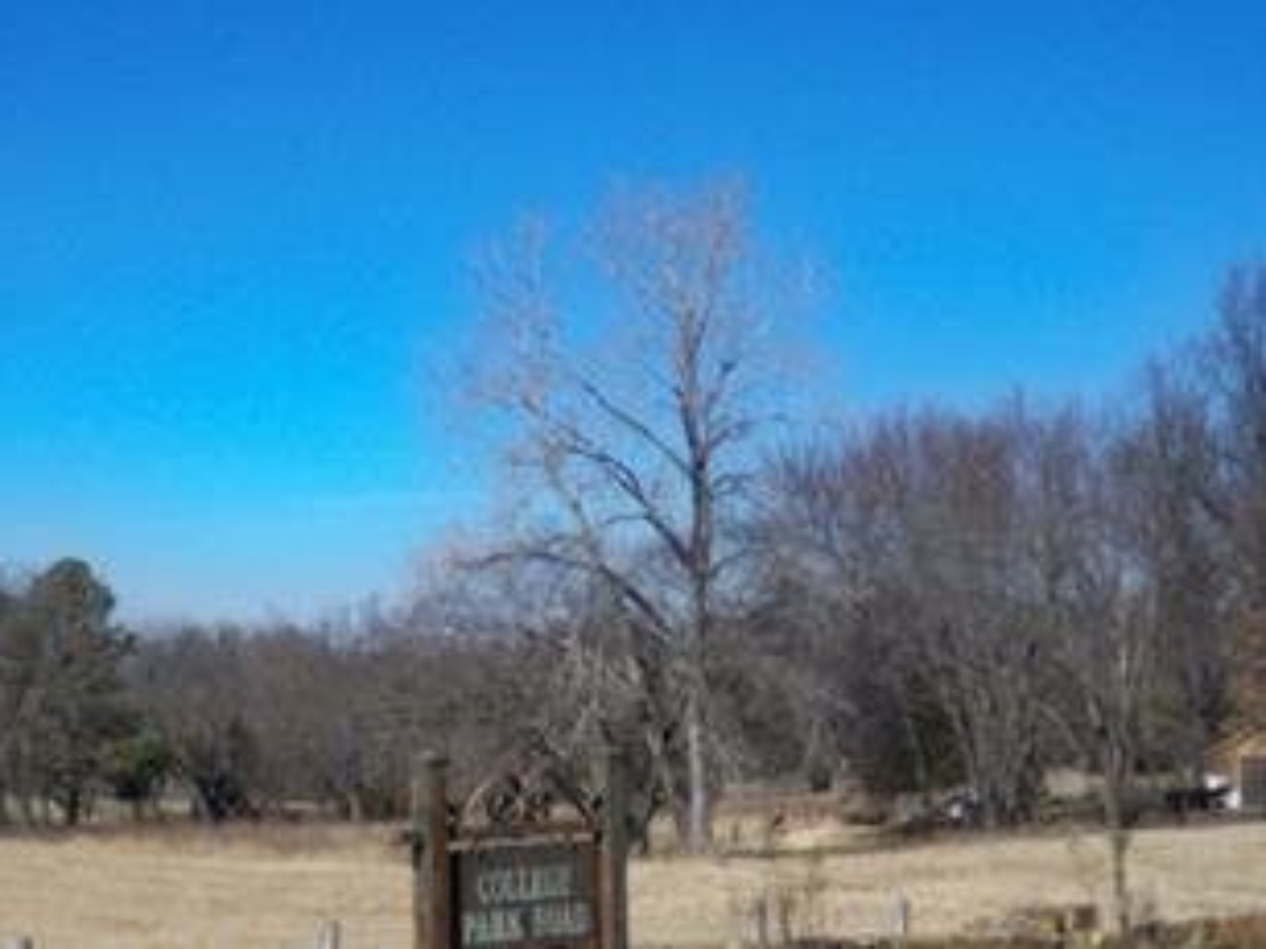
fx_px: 2669
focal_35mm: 73
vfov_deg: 20.1
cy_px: 656
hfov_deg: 26.6
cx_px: 511
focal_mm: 6.3
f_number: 4.7
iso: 64
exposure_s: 1/640
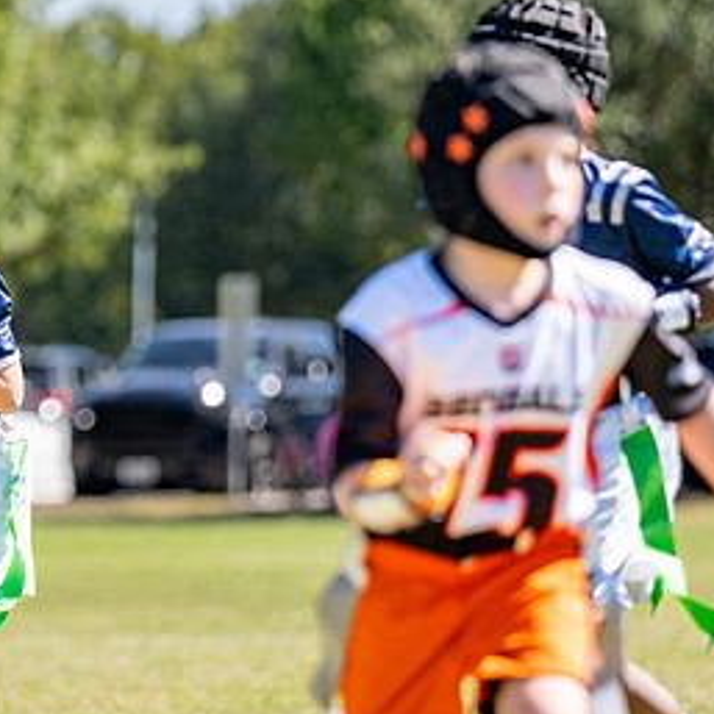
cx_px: -124
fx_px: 8611
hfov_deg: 4.7
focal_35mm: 369
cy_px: 301
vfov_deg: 4.7
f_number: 2.8
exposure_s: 1/3200
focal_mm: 137
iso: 160
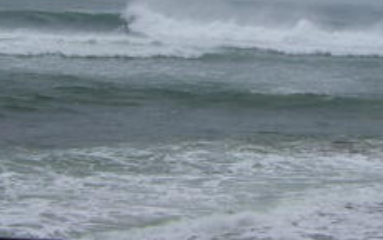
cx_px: 336
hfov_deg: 18.0
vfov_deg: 11.4
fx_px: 1191
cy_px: 13
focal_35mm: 114
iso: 80
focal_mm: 7.6
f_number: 5.6
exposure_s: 1/400
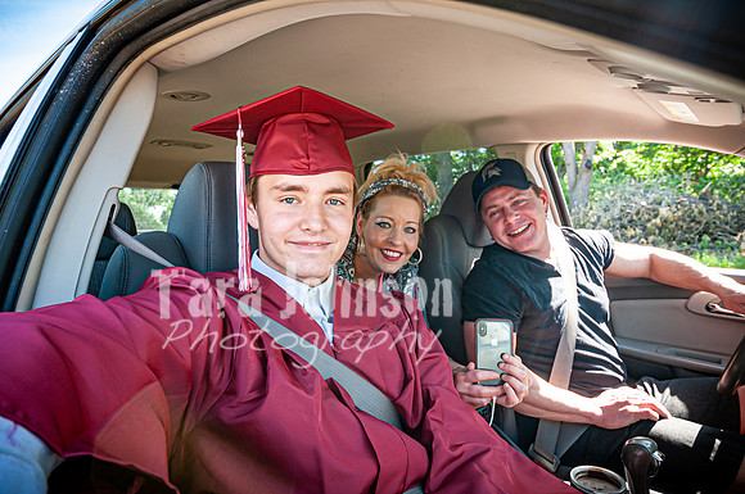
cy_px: 247
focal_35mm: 24
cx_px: 372
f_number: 5.6
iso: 200
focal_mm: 16
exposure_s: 1/125
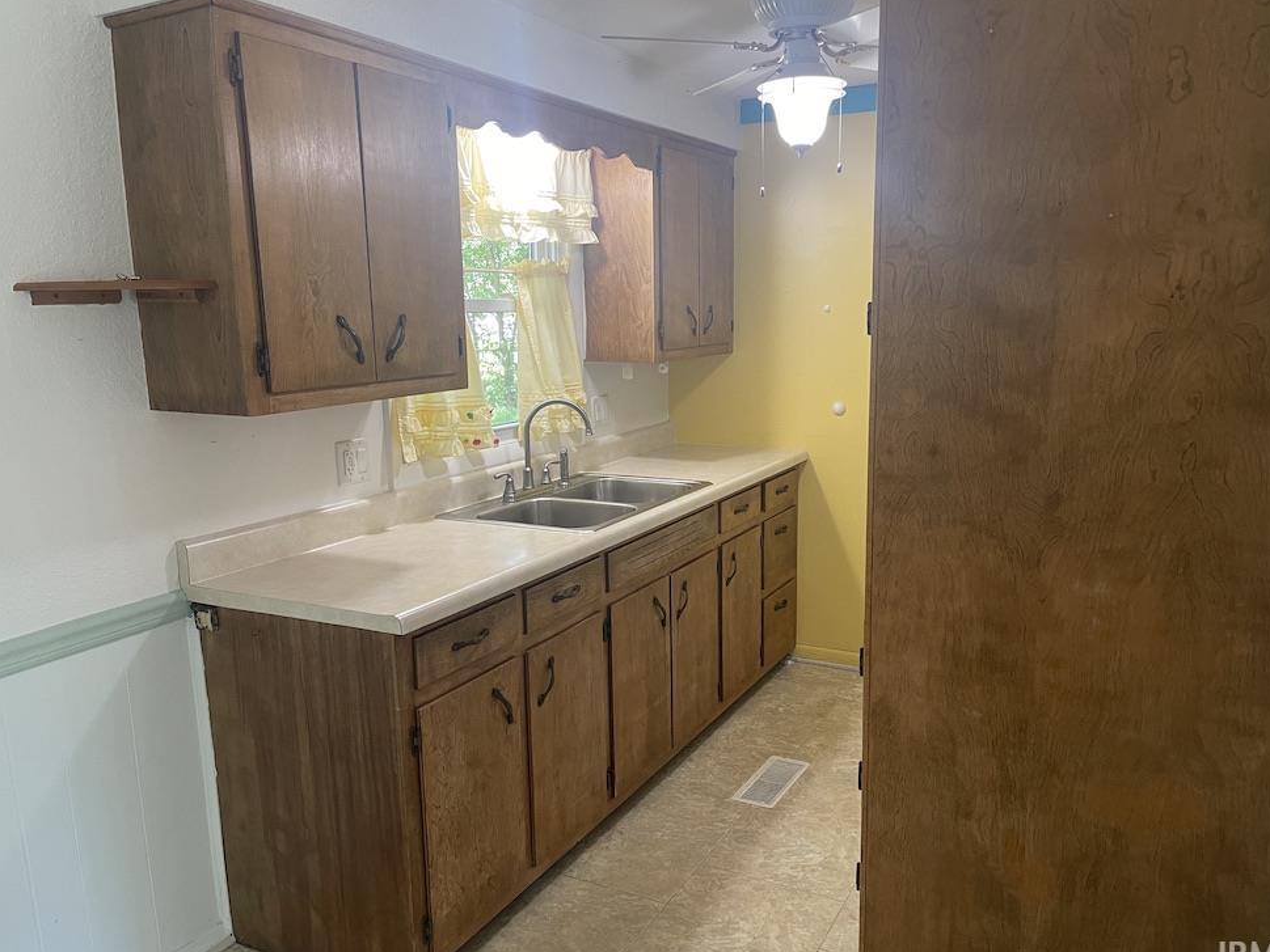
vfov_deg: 53.1
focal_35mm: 26
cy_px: 486
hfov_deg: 67.3
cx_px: 659
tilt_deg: -11.7
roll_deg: +0.8
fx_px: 954
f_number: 1.6
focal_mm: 5.1
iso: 200
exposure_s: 1/60
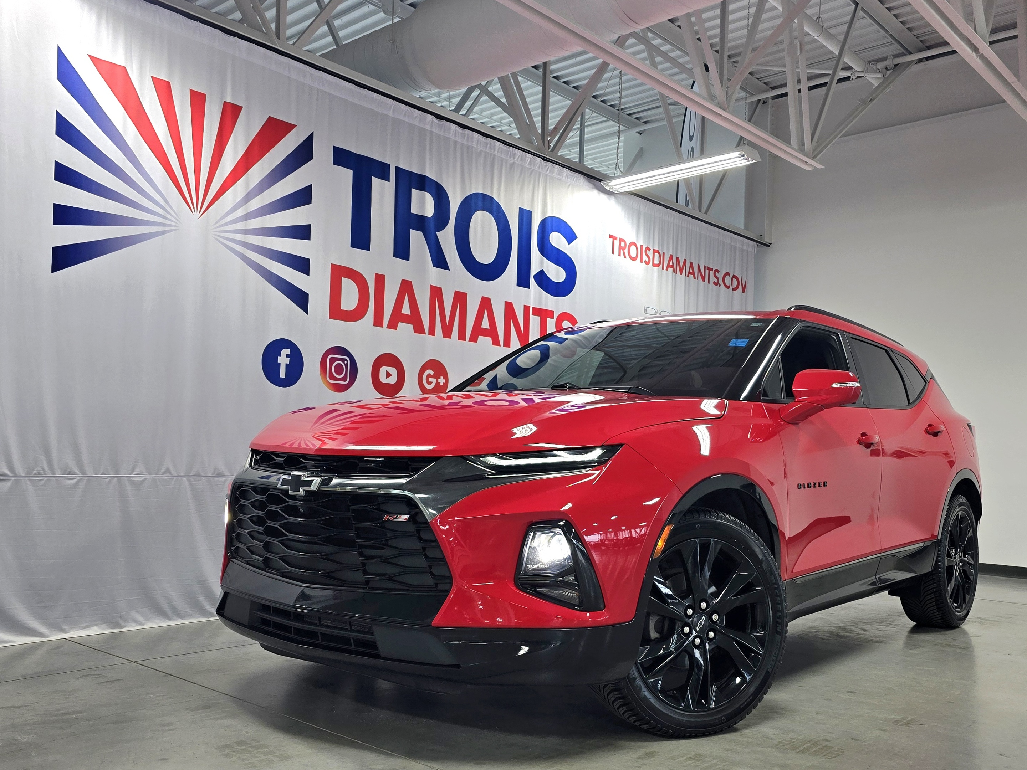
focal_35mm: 23
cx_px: 514
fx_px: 682
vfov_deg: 58.9
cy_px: 385
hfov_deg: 73.9
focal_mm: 6.3
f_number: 1.7
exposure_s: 1/120
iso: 50
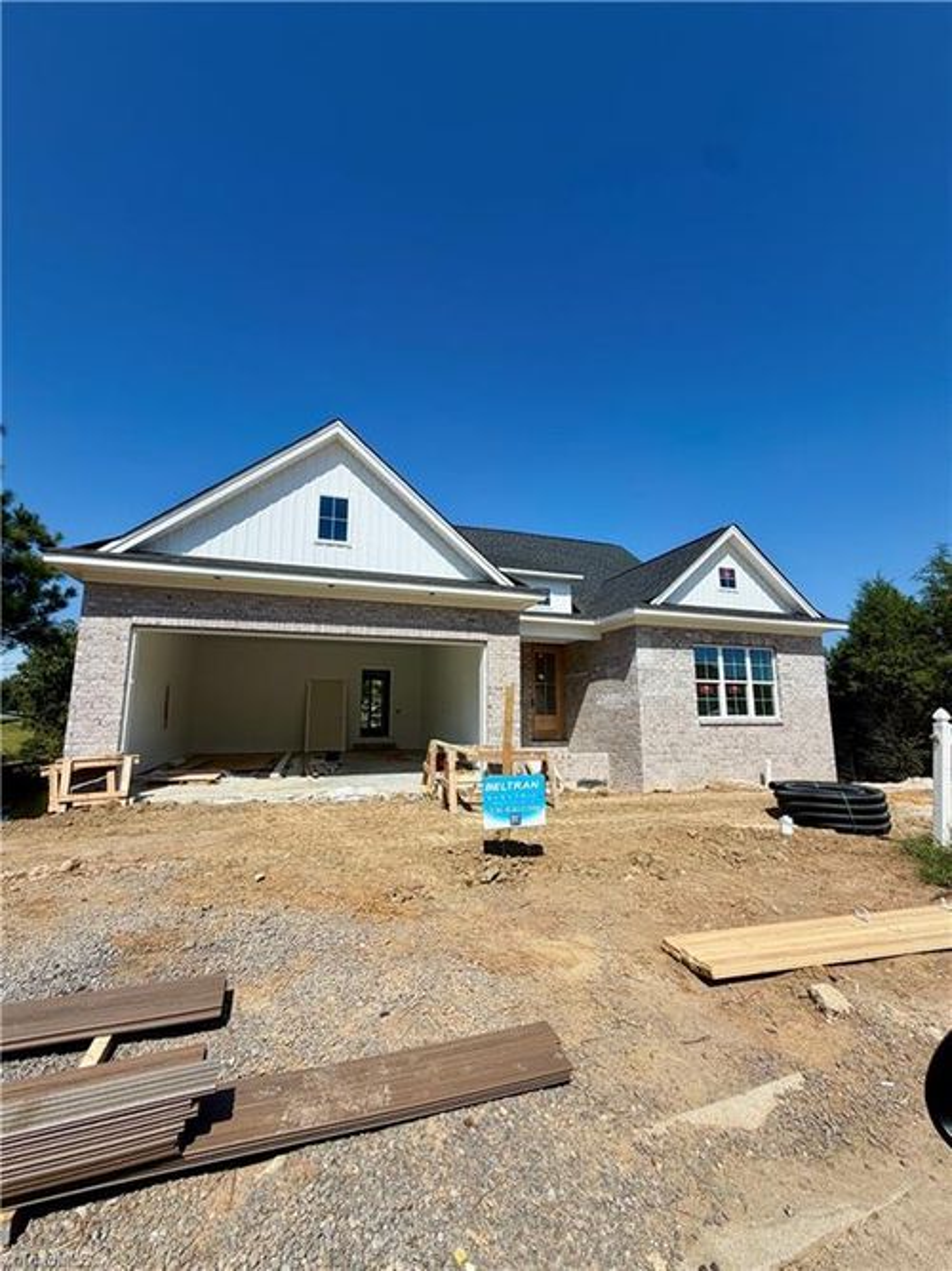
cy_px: 636
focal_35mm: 14
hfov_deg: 85.7
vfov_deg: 102.1
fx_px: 514
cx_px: 476
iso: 20
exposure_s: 1/1125
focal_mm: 2.22
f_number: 2.2
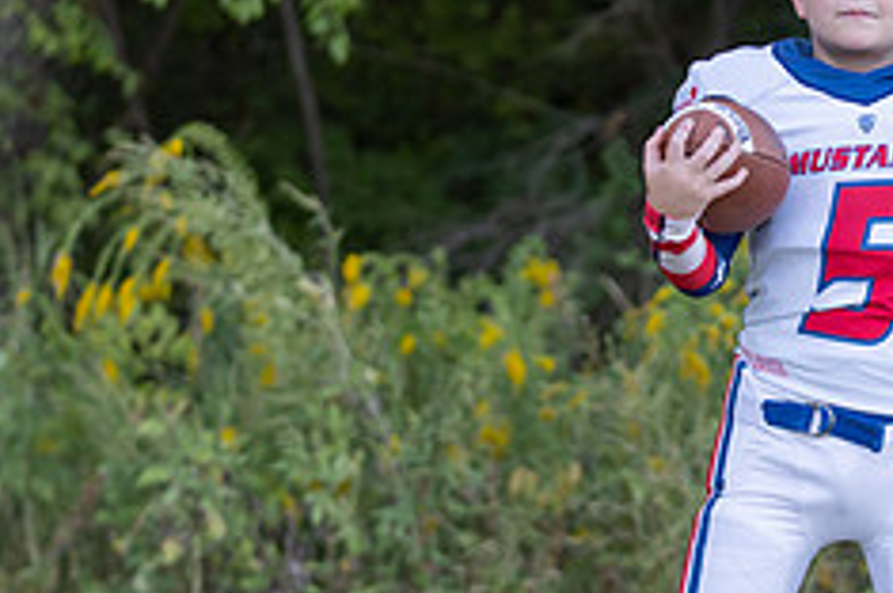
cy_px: 302
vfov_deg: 6.6
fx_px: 5177
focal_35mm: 209
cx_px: 834
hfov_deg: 9.8
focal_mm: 77
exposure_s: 1/320
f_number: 2.8
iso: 250
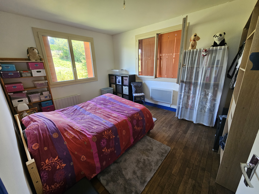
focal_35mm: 13
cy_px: 97
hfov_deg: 106.2
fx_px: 97
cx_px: 130
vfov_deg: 89.9
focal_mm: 2.2
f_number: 2.2
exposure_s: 1/50
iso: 200
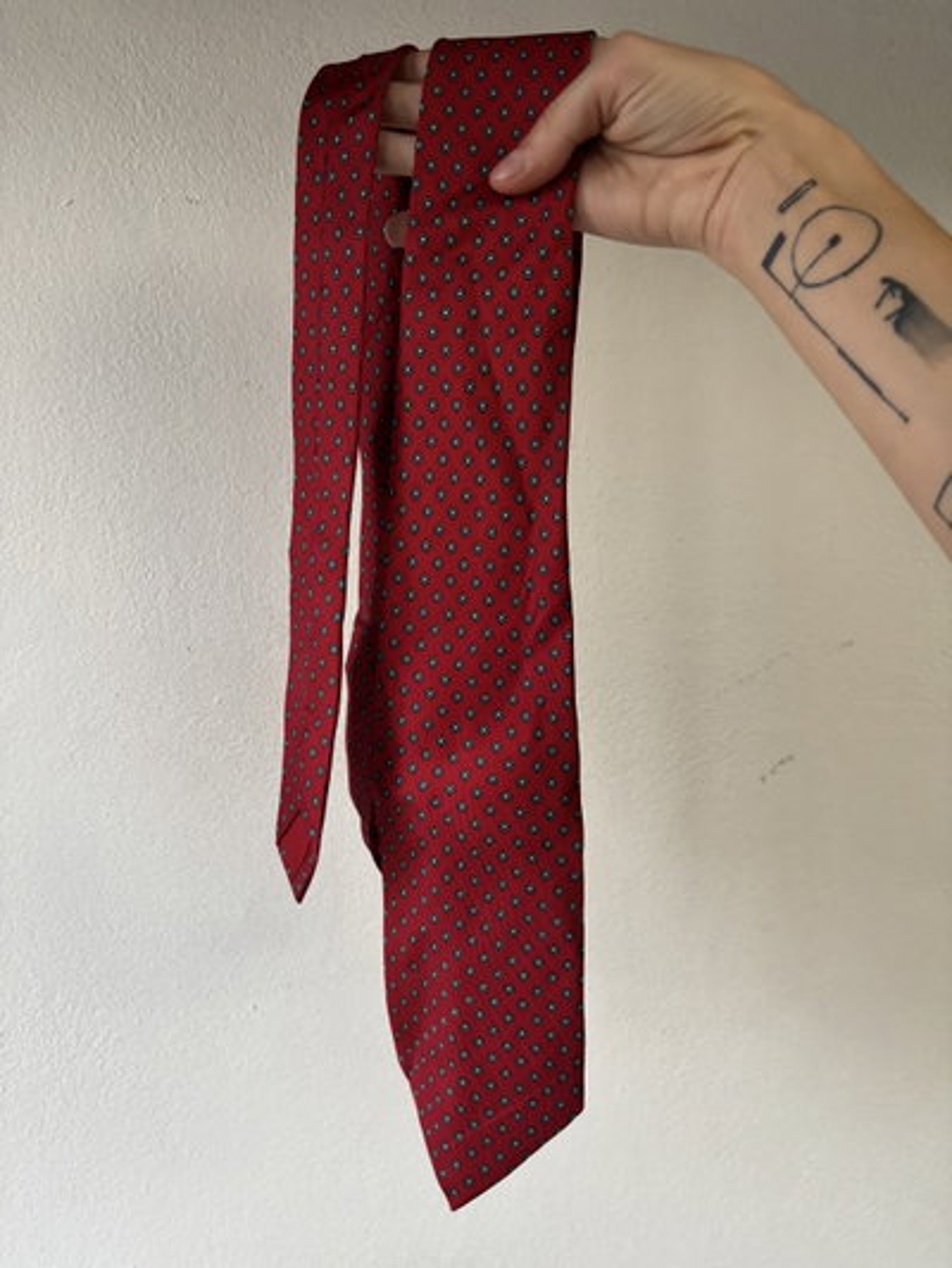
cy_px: 634
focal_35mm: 26
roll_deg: -3.0
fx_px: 953
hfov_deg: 53.1
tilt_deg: -9.6
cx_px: 476
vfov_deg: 67.3
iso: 400
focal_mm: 5.96
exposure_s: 1/50
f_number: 1.6
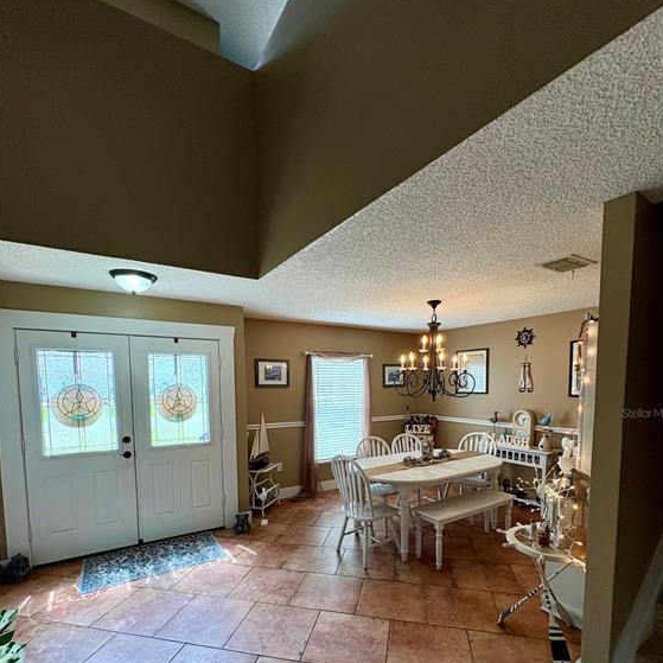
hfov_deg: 84.0
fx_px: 368
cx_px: 334
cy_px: 413
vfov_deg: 82.4
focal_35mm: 17
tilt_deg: -4.7
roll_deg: -0.3
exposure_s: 1/120
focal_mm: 2.22
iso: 160
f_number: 2.2
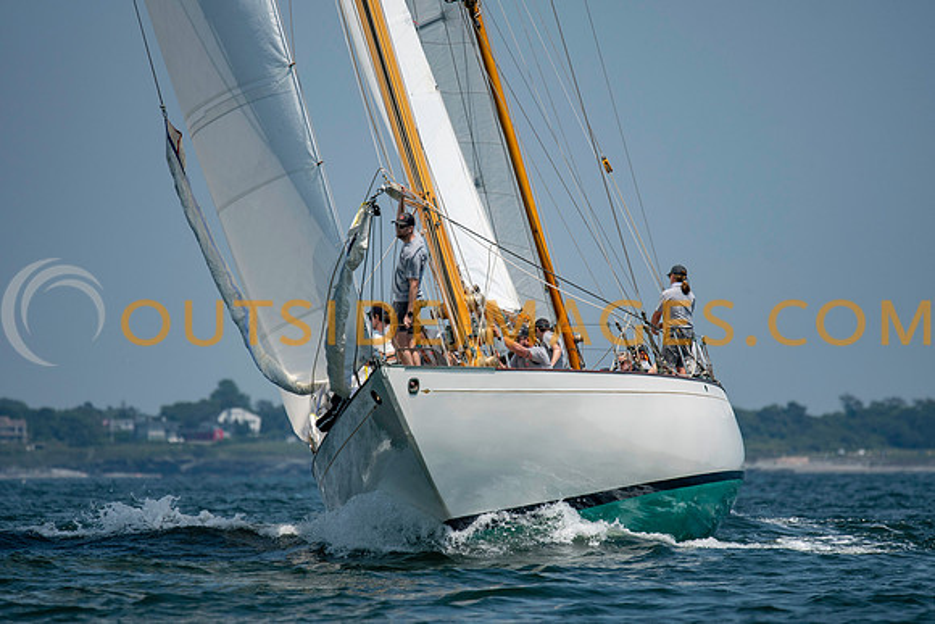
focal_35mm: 450
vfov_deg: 3.1
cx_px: 468
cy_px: 312
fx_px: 11690
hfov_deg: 4.6
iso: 200
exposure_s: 1/5000
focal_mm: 300
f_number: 4
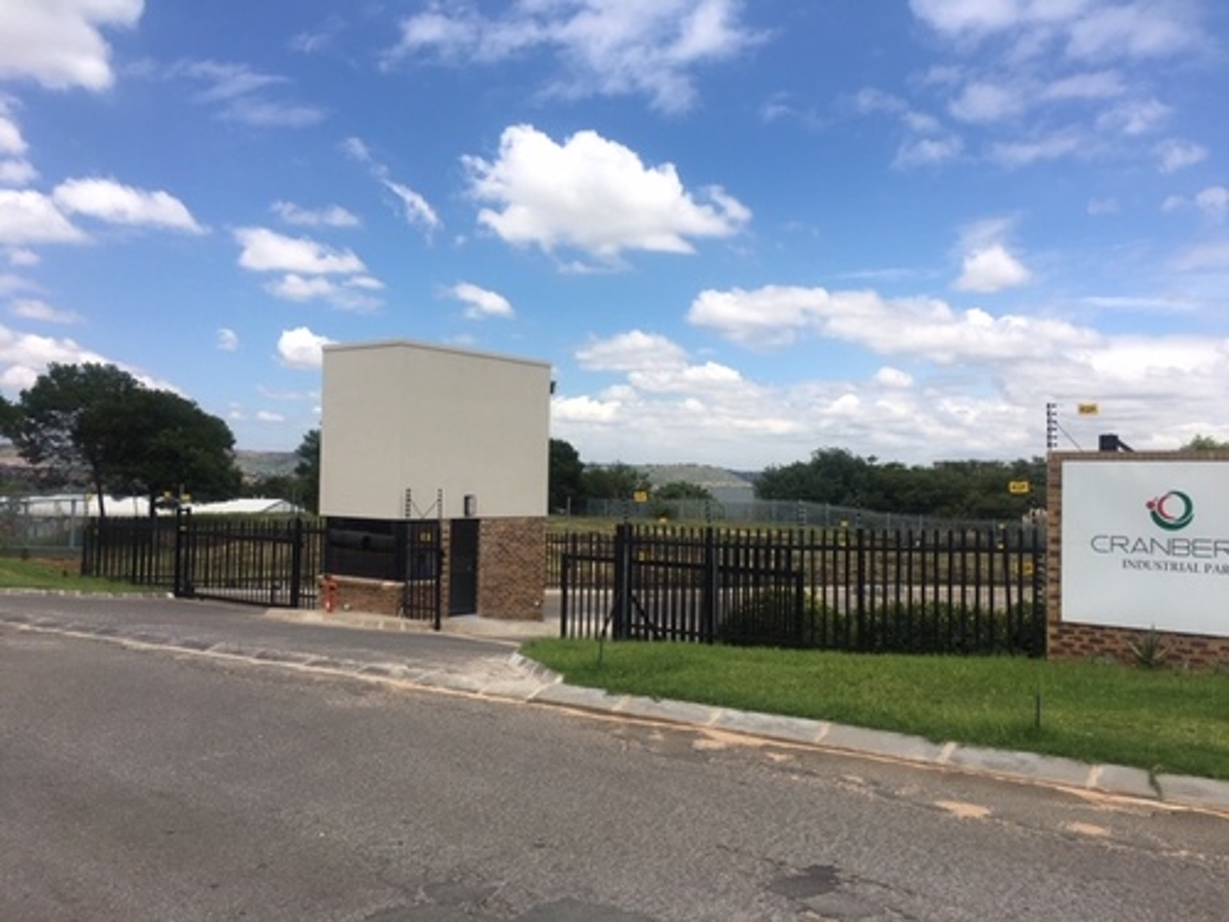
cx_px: 614
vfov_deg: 48.2
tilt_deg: +0.4
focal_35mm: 29
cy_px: 461
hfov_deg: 61.7
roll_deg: -1.5
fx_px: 1030
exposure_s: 1/2137
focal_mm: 4.15
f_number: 2.2
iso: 25
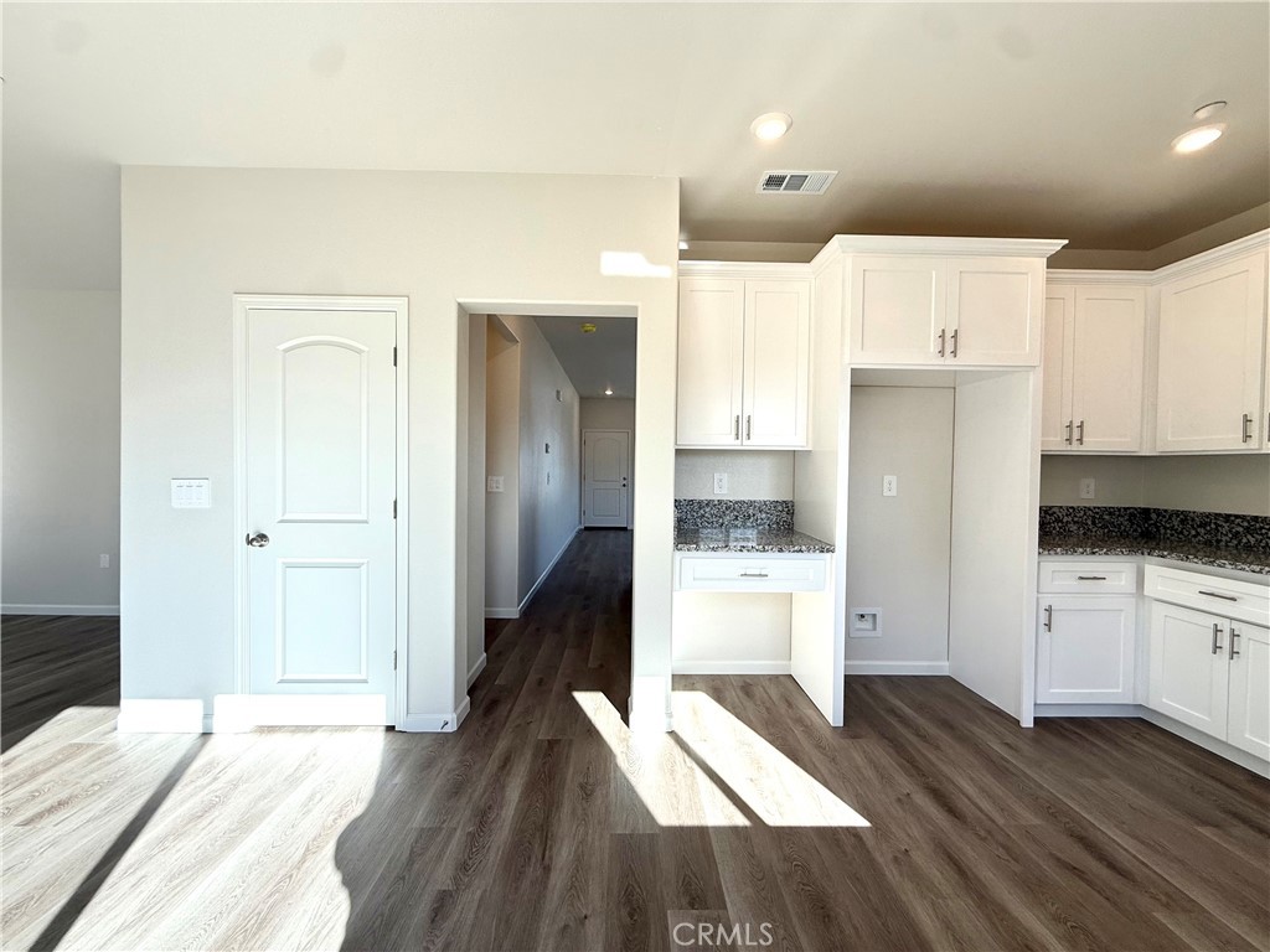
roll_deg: -0.5
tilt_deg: -0.8
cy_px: 476
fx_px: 514
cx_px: 635
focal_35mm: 14
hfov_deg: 102.1
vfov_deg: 85.7
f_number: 2.2
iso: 50
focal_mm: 2.22
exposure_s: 1/233
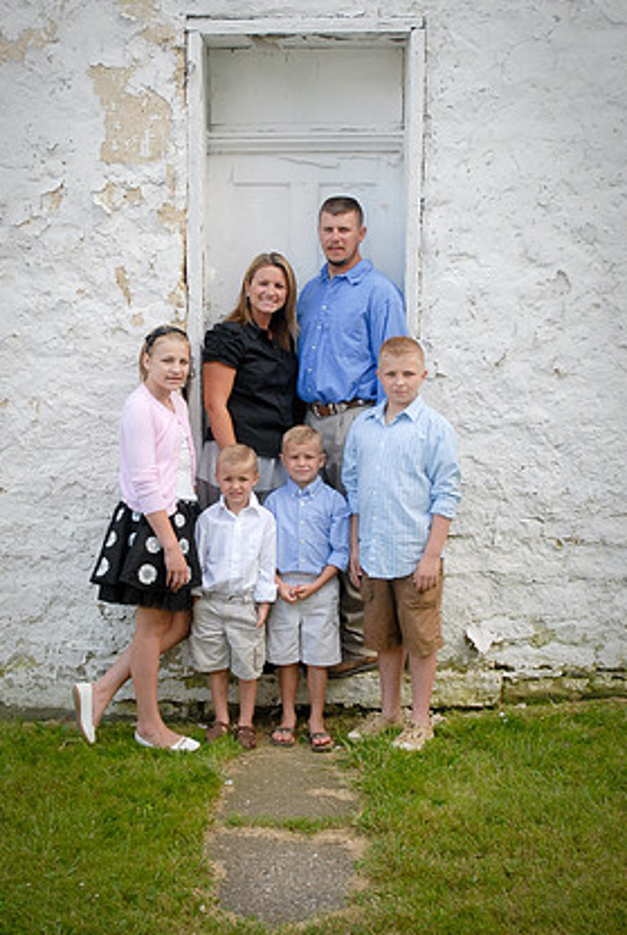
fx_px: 1055
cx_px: 299
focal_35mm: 41
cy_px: 445
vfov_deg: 47.8
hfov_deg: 33.1
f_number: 6.3
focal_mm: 25
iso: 200
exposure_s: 1/200
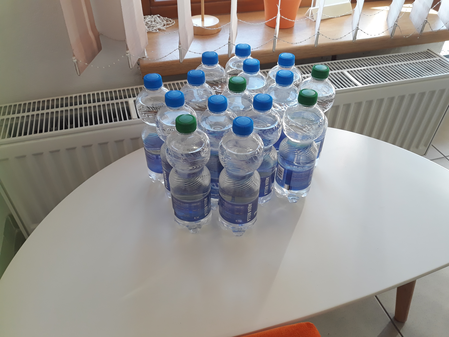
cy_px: 168
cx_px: 224
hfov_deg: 65.3
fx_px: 350
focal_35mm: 27
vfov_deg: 51.4
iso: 64
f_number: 1.7
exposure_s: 1/100
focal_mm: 3.71
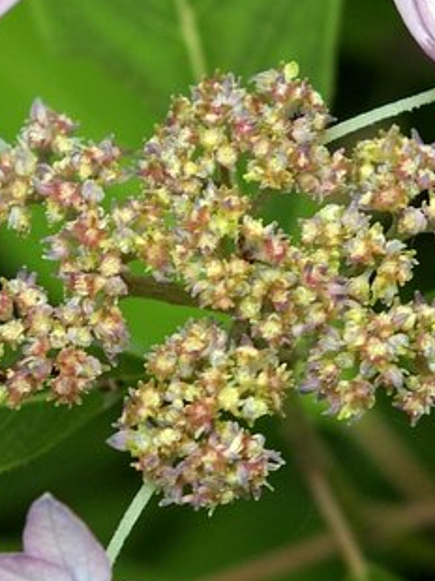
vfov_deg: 10.6
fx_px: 3121
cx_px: 242
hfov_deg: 8.0
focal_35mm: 186
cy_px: 339
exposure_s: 1/125
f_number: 8
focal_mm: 50
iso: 200
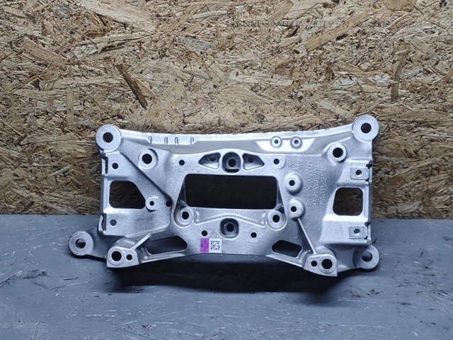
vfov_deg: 28.0
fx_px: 680
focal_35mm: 52
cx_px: 226
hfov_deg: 36.8
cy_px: 170
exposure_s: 1/100
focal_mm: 4.94
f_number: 1.5
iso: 64
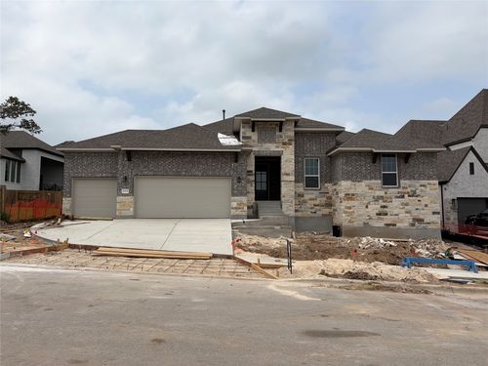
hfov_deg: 67.3
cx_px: 244
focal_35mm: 26
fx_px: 367
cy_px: 183
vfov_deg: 53.1
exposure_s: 1/7813
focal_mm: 5.96
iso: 50
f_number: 1.6
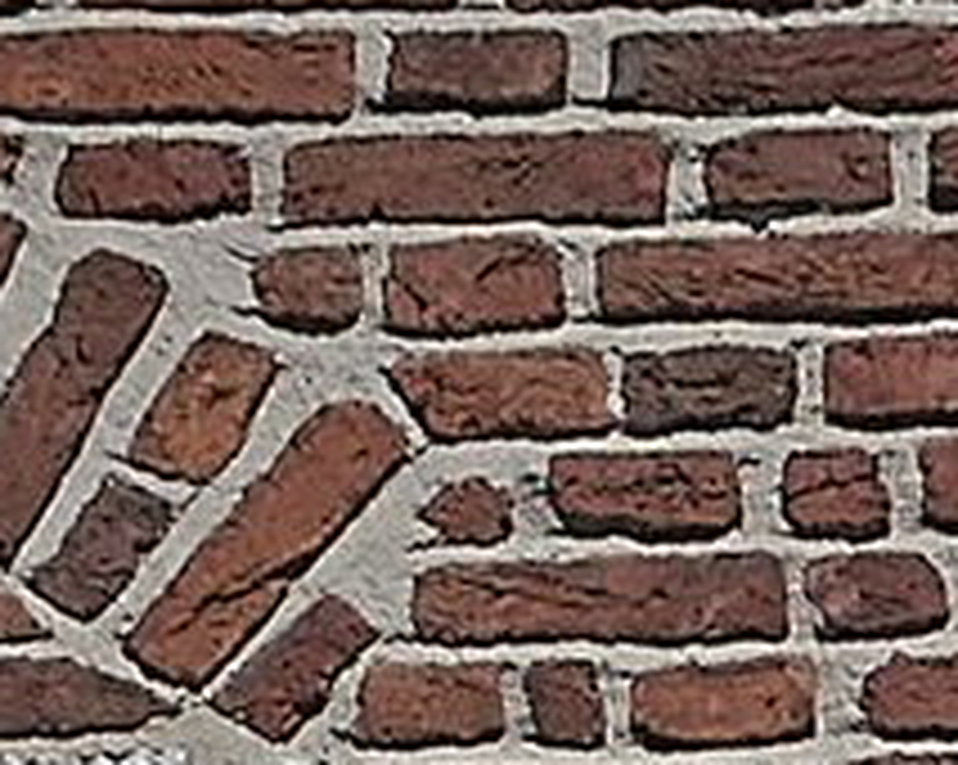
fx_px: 39176
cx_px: 1662
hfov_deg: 1.4
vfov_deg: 1.1
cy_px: 4446
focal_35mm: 1383
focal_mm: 105
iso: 125
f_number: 5.6
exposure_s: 1/1250
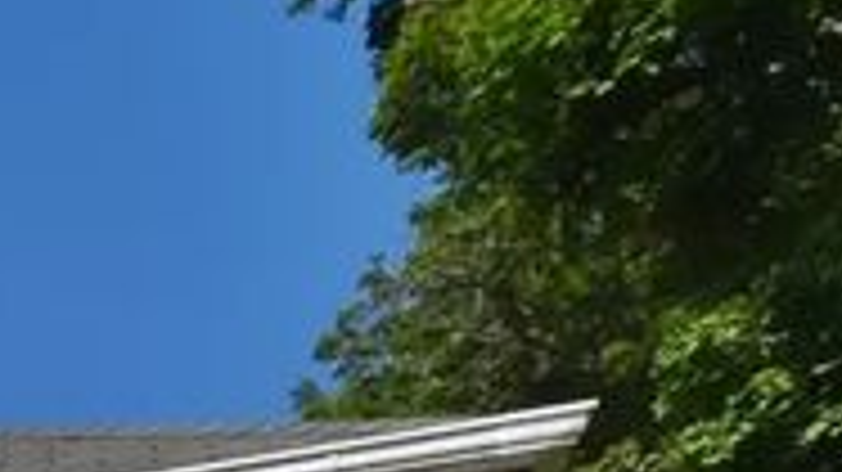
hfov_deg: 16.9
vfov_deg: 10.5
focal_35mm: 86
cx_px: -923
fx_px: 1919
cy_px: 1351
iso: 200
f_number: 10
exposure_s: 1/400
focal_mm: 10
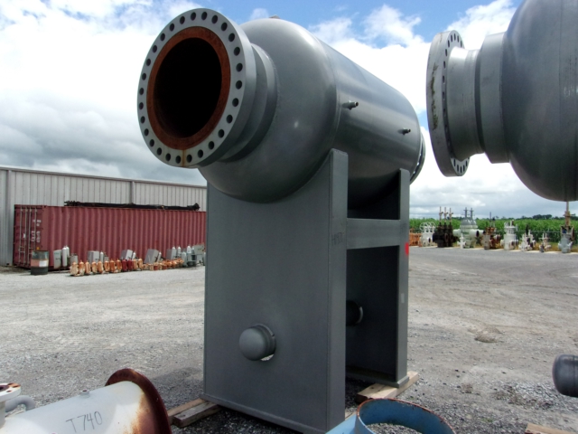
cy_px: 217
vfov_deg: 51.4
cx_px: 289
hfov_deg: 65.3
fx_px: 451
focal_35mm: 27
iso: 200
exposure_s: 1/280
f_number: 10.4
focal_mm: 4.9
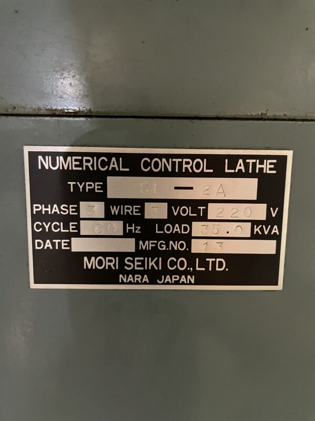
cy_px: 210
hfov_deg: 53.1
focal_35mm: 26
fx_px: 316
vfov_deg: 67.3
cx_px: 158
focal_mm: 4.2
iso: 800
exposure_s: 1/30
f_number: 1.6
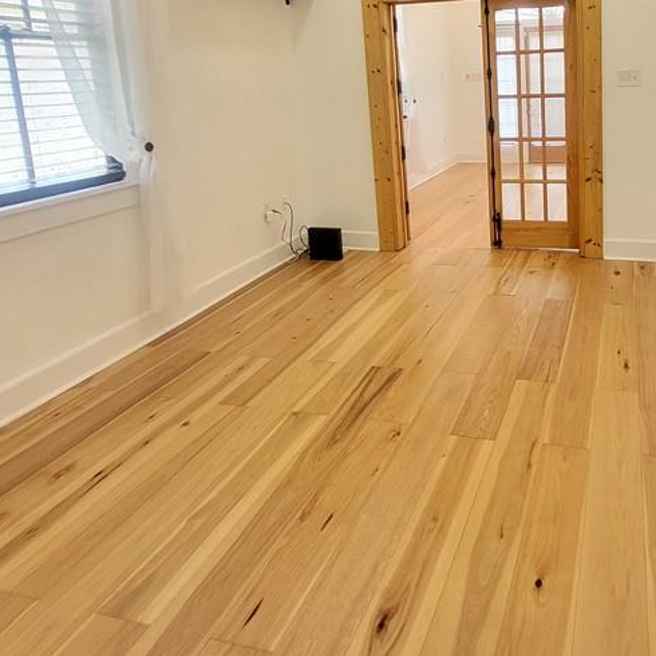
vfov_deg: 60.8
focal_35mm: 24
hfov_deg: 61.1
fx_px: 515
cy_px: 150
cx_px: 499
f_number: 2.2
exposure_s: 1/60
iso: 160
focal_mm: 1.74
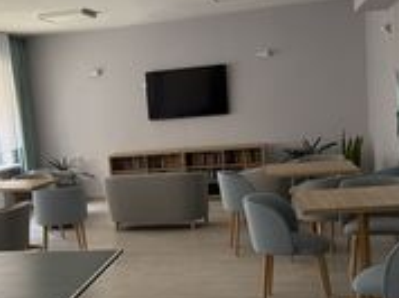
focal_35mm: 54
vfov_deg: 26.9
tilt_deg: -7.2
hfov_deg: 35.0
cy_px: 181
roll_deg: +5.2
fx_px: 622
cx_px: 112
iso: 200
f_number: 1.78
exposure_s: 1/121
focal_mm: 6.76
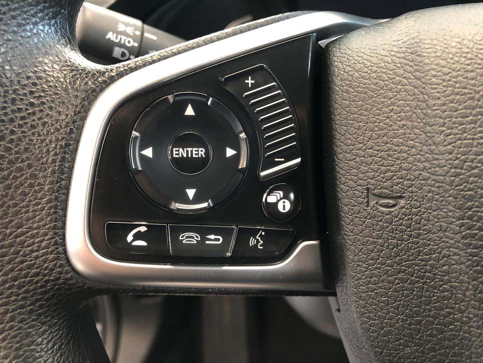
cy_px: 182
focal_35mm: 28
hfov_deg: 63.4
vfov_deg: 49.7
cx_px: 242
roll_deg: +3.1
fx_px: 391
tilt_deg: -24.5
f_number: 1.8
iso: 100
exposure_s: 1/12
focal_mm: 4
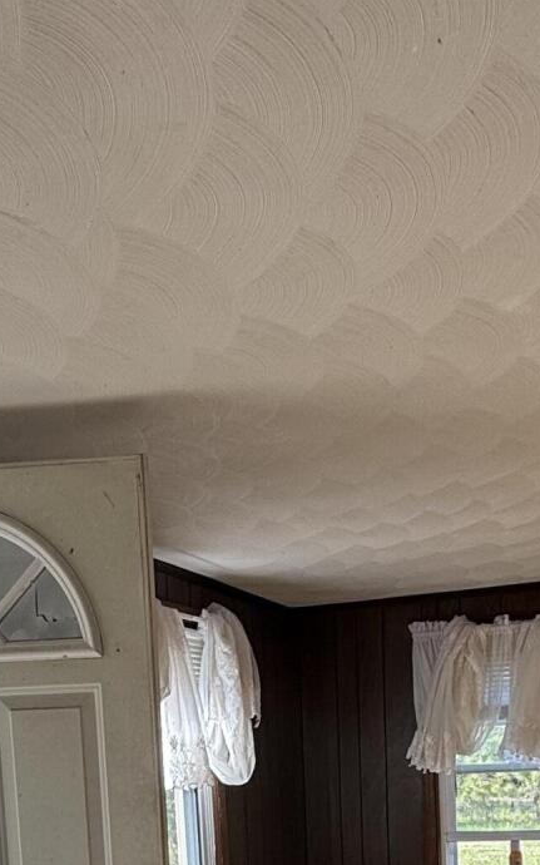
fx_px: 1013
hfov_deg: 29.8
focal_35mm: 43
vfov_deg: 39.4
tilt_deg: -4.9
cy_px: 908
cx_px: 301
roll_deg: +2.5
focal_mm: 2.22
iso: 50
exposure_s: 1/99
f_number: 2.2
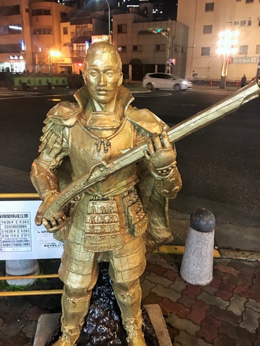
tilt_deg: -17.7
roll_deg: -0.5
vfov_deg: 61.7
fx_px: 290
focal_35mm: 29
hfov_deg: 48.2
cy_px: 173
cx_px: 130
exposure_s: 1/4
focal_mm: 4.15
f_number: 2.2
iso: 64
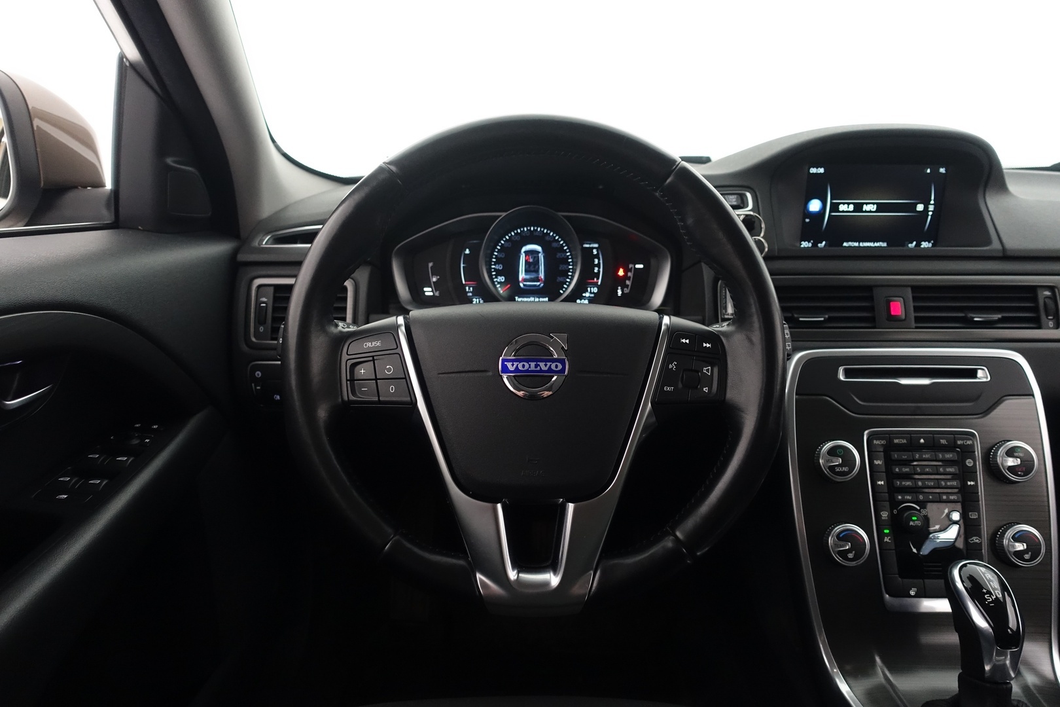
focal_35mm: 24
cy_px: 354
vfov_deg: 53.1
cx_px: 530
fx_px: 707
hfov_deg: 73.7
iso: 1000
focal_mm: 8.8
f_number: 2.5
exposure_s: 1/30
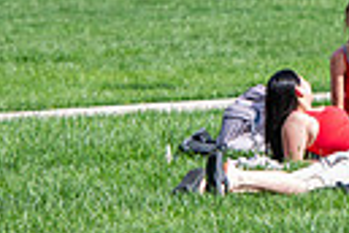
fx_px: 5894
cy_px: -215
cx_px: 433
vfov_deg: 2.3
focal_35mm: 608
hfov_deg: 3.4
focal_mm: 135
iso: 100
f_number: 3.5
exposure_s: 1/500
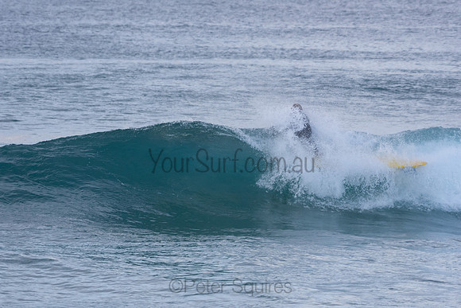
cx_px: 230
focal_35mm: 360
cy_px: 154
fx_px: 4611
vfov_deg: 3.8
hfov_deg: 5.7
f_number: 5.6
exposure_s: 1/1250
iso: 1250
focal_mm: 240
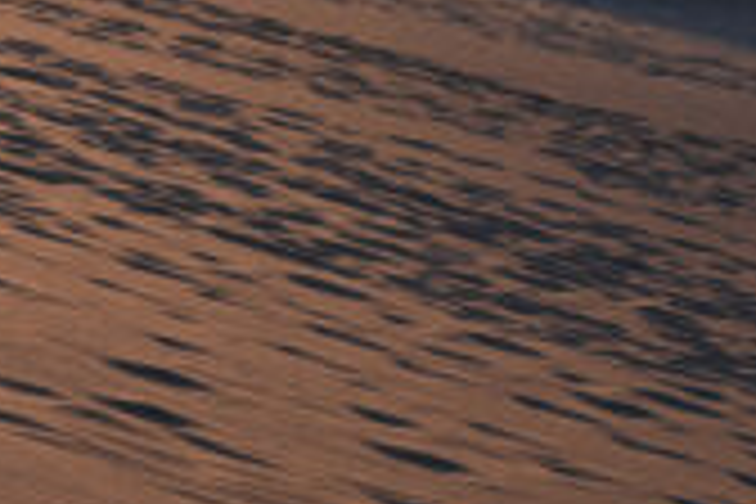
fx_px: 4221
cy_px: -470
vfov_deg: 6.6
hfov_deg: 9.7
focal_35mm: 201
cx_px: -639
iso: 250
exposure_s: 1/250
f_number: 8
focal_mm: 50
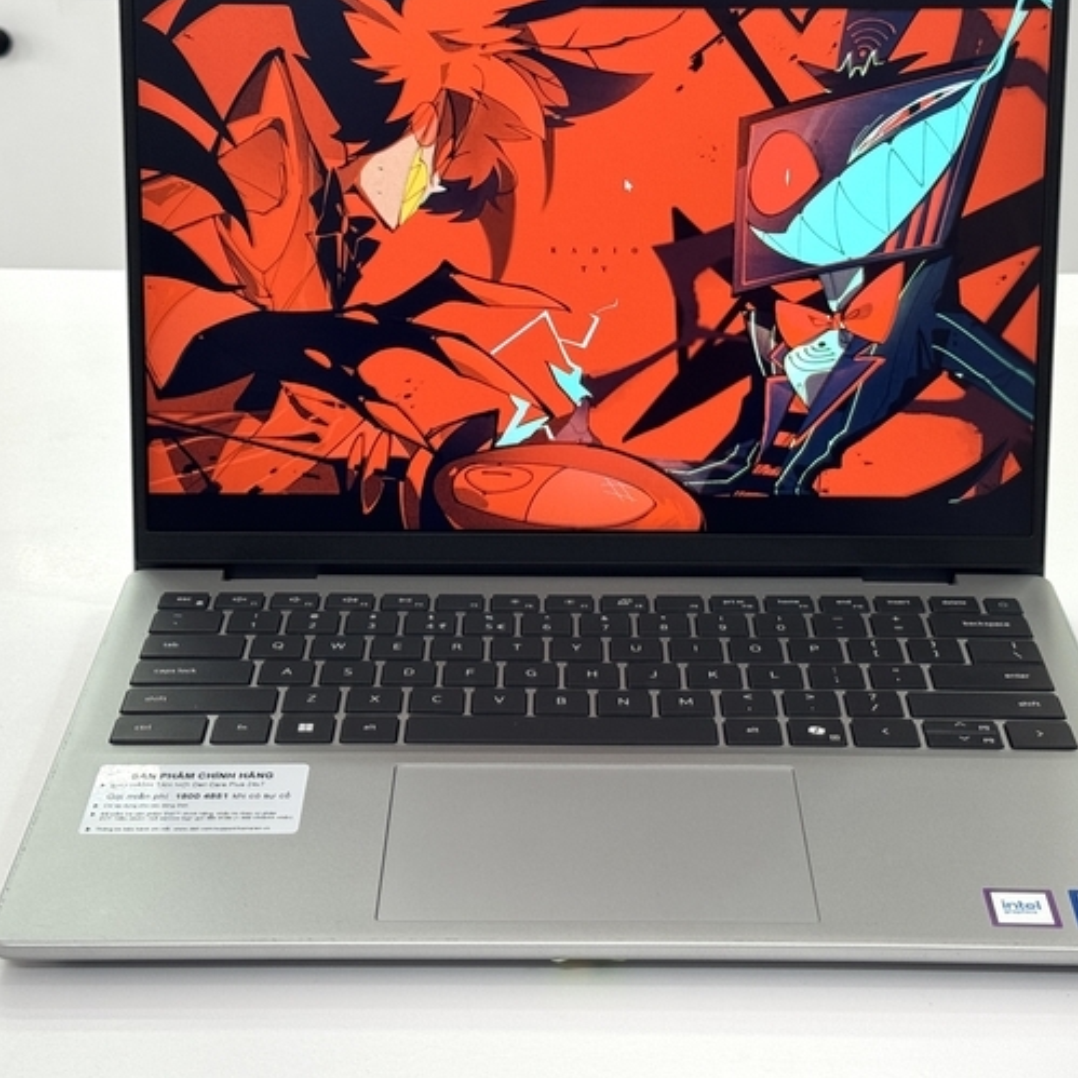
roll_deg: +0.2
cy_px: 434
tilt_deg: -21.3
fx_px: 2396
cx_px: 570
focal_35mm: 68
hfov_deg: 25.4
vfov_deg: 25.3
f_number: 1.78
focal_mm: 6.76
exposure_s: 1/121
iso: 80
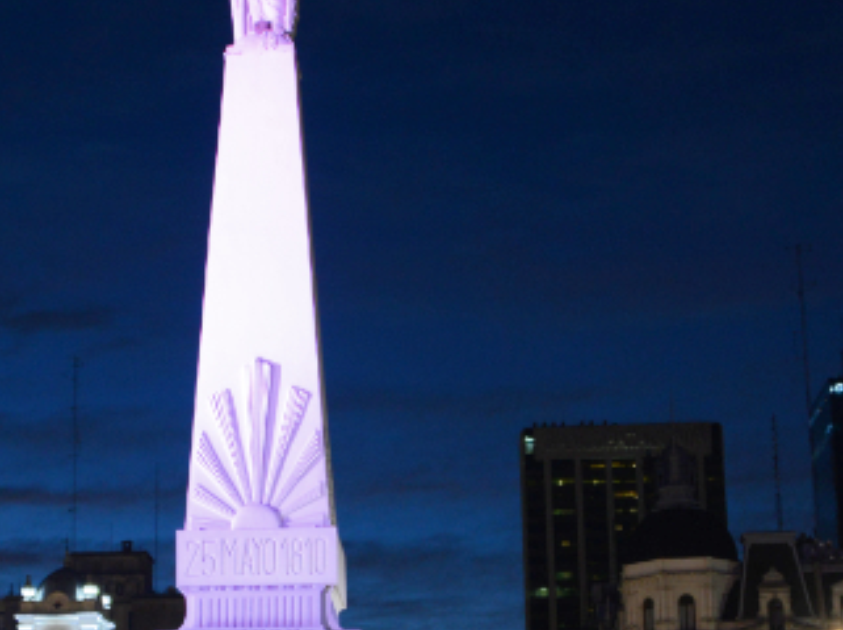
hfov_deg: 23.2
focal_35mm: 84
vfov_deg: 17.5
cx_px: 307
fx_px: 2043
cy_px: 377
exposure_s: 1/10
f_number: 3.5
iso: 500
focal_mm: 28
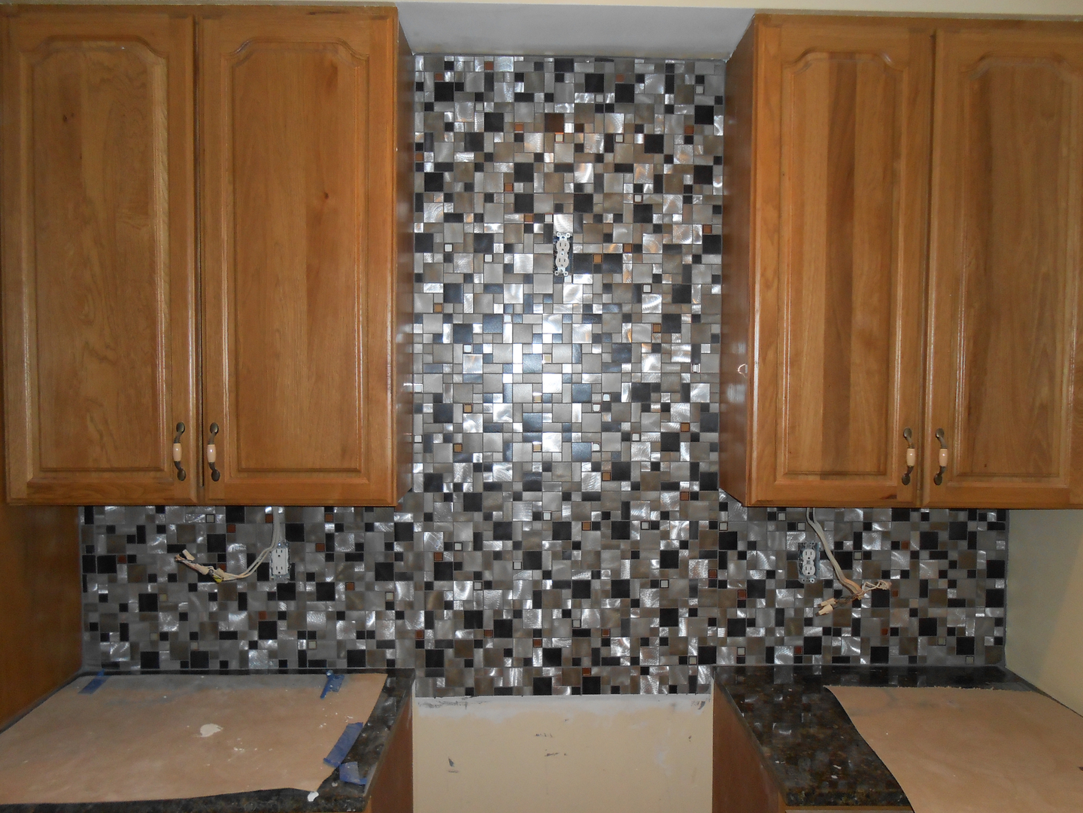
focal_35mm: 26
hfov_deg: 67.3
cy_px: 406
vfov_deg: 53.1
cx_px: 542
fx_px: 813
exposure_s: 1/25
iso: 200
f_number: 3.5
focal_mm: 4.6
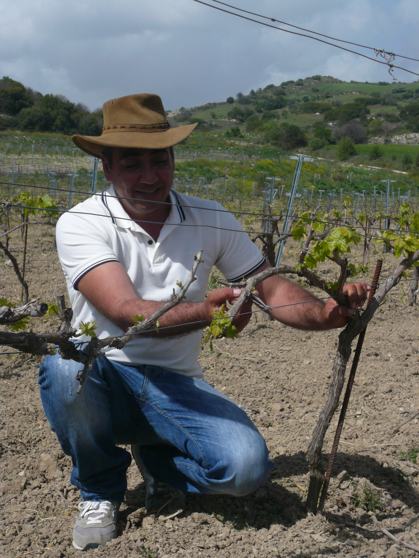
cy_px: 279
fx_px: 1178
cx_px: 210
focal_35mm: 73
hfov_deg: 20.2
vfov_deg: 26.7
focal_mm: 12
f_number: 13
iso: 100
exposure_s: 1/200
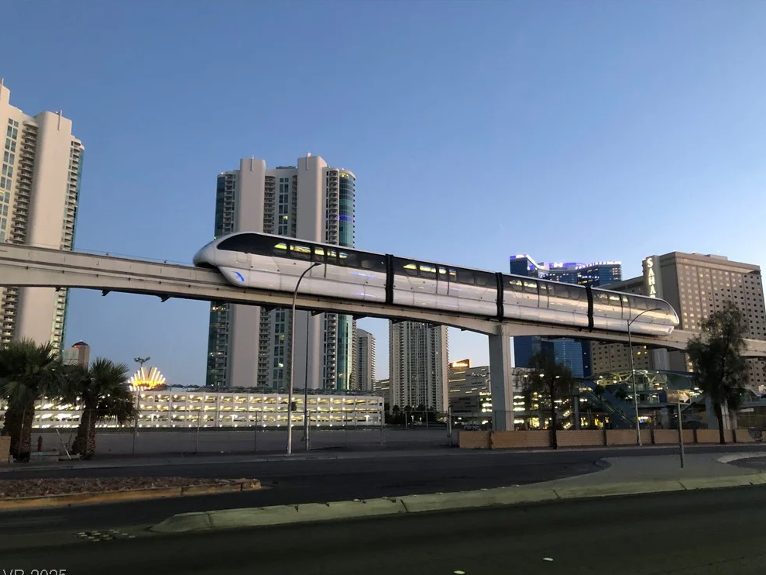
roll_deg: +0.7
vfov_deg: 48.2
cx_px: 386
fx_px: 642
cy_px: 296
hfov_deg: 61.7
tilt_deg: +11.0
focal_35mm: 29
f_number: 1.8
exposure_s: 1/12
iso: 100
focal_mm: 3.99
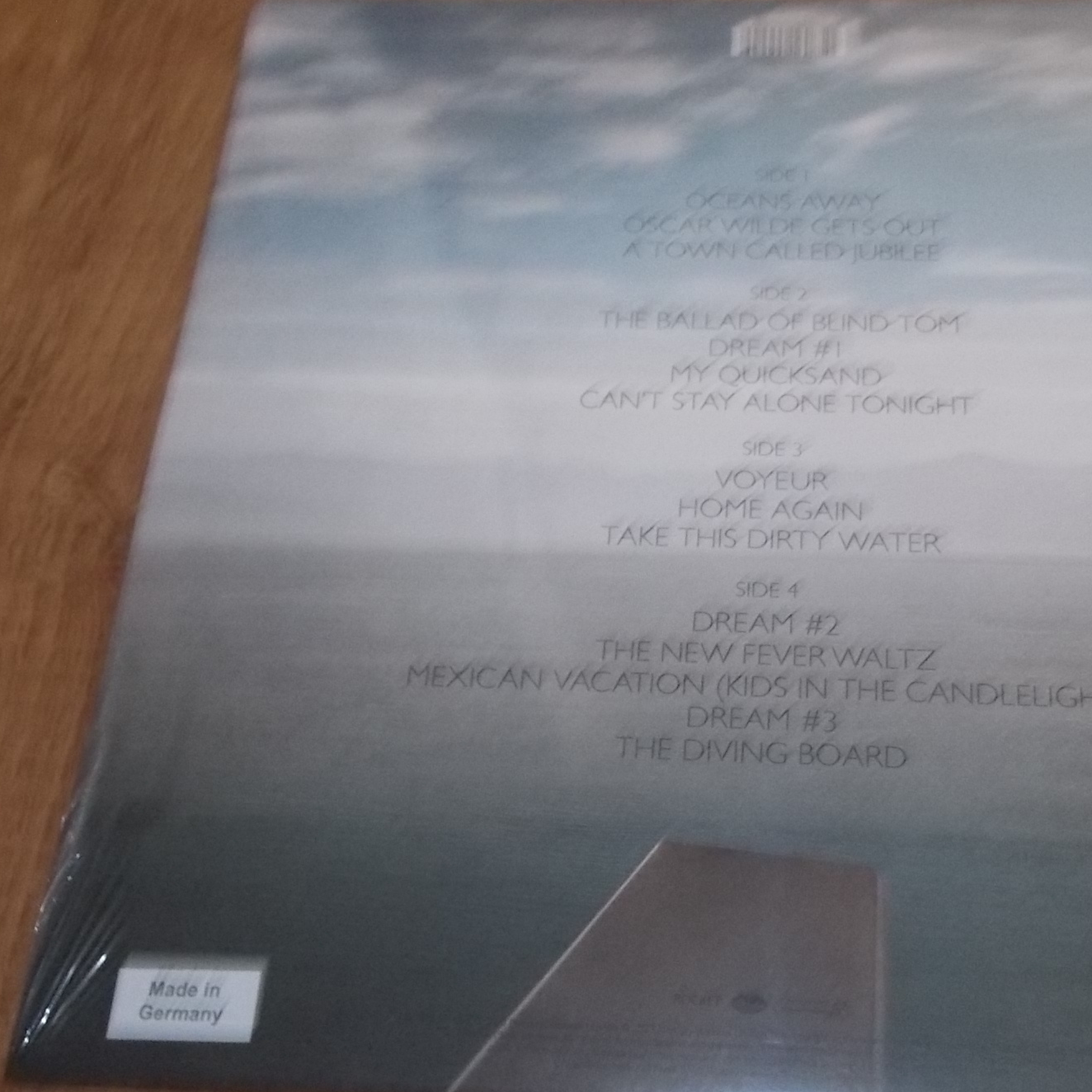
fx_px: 1570
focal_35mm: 44
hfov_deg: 38.1
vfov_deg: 38.3
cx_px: 681
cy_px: 595
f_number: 3.3
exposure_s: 1/30
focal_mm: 4.1
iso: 320
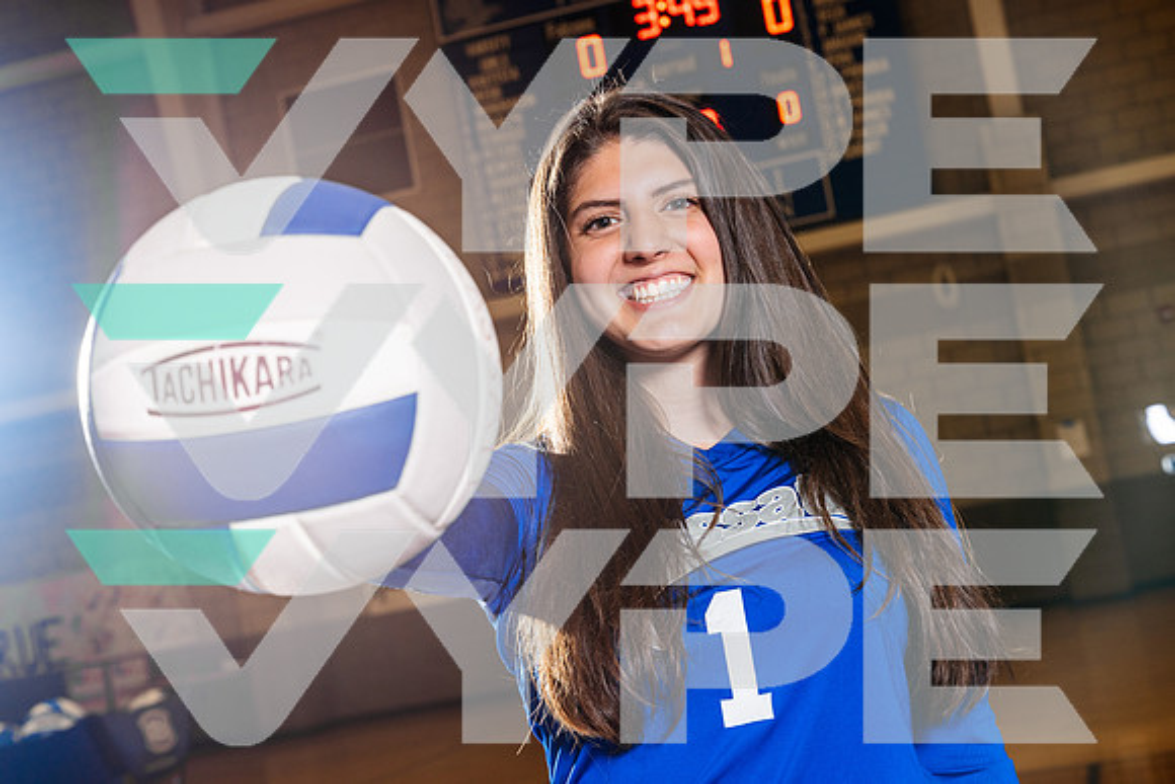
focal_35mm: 64
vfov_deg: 21.3
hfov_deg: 31.4
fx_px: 2089
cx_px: 588
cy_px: 392
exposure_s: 1/125
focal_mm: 64
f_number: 8
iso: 400
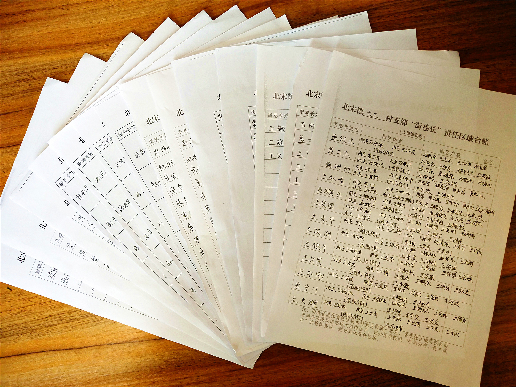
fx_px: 447
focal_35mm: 30
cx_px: 258
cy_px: 194
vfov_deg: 46.8
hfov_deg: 60.0
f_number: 1.8
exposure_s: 1/50
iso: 182
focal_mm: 3.95
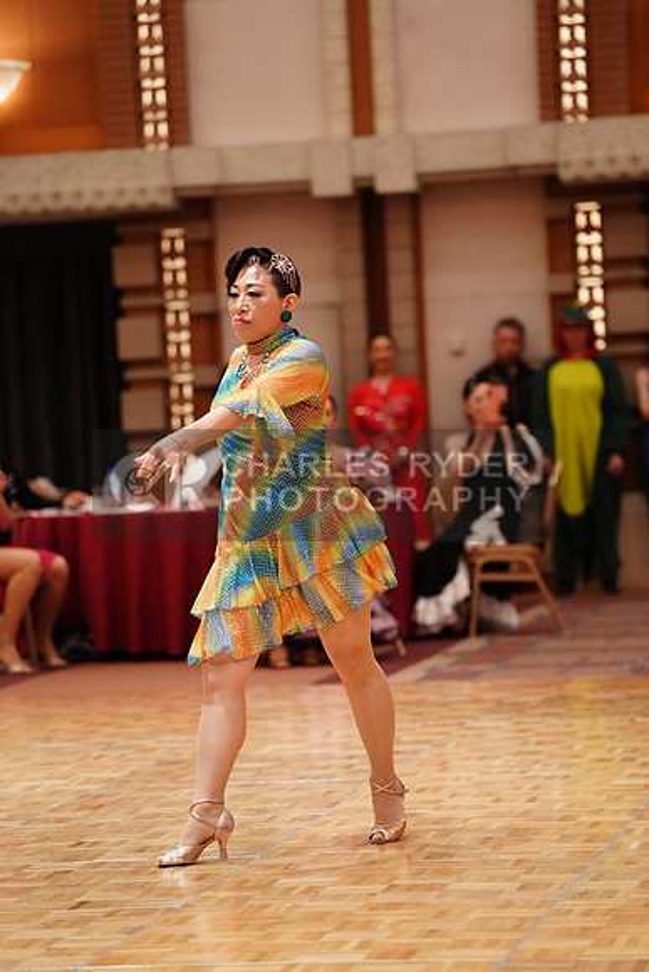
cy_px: 486
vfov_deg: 15.2
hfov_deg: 10.2
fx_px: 3648
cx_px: 324
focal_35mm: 135
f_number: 2.8
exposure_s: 1/320
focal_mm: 135
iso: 3200
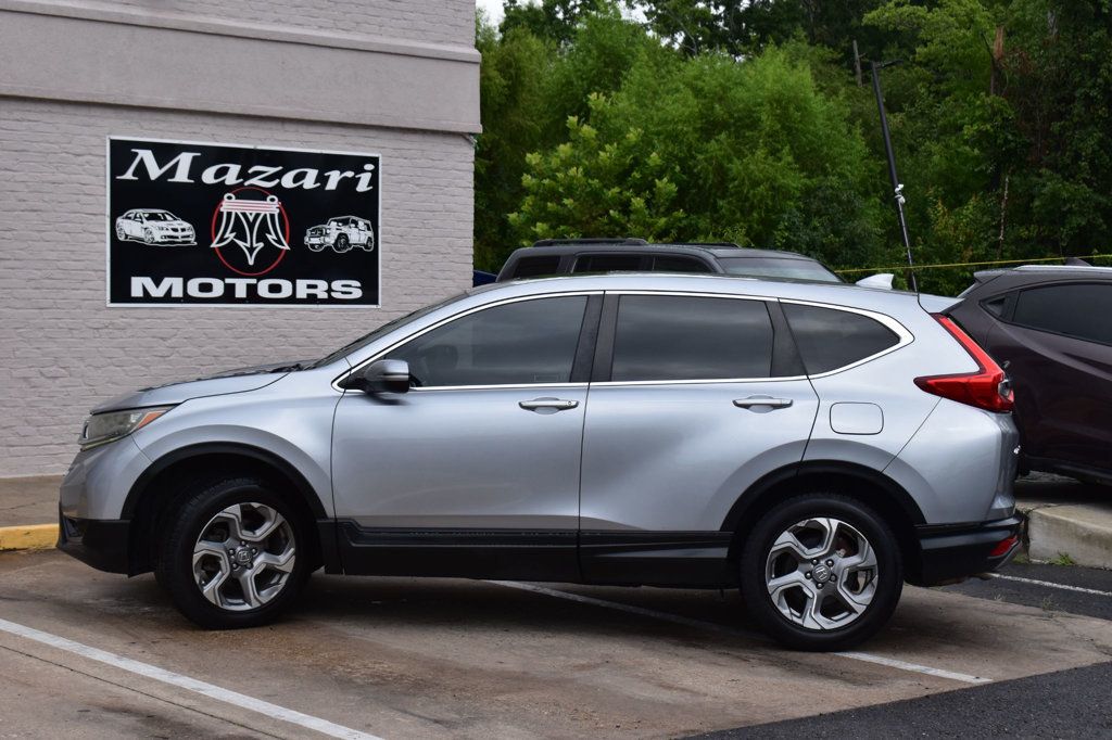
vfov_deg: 20.1
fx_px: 2084
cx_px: 556
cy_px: 370
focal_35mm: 68
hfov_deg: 29.9
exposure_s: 1/400
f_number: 11
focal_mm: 45
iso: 400
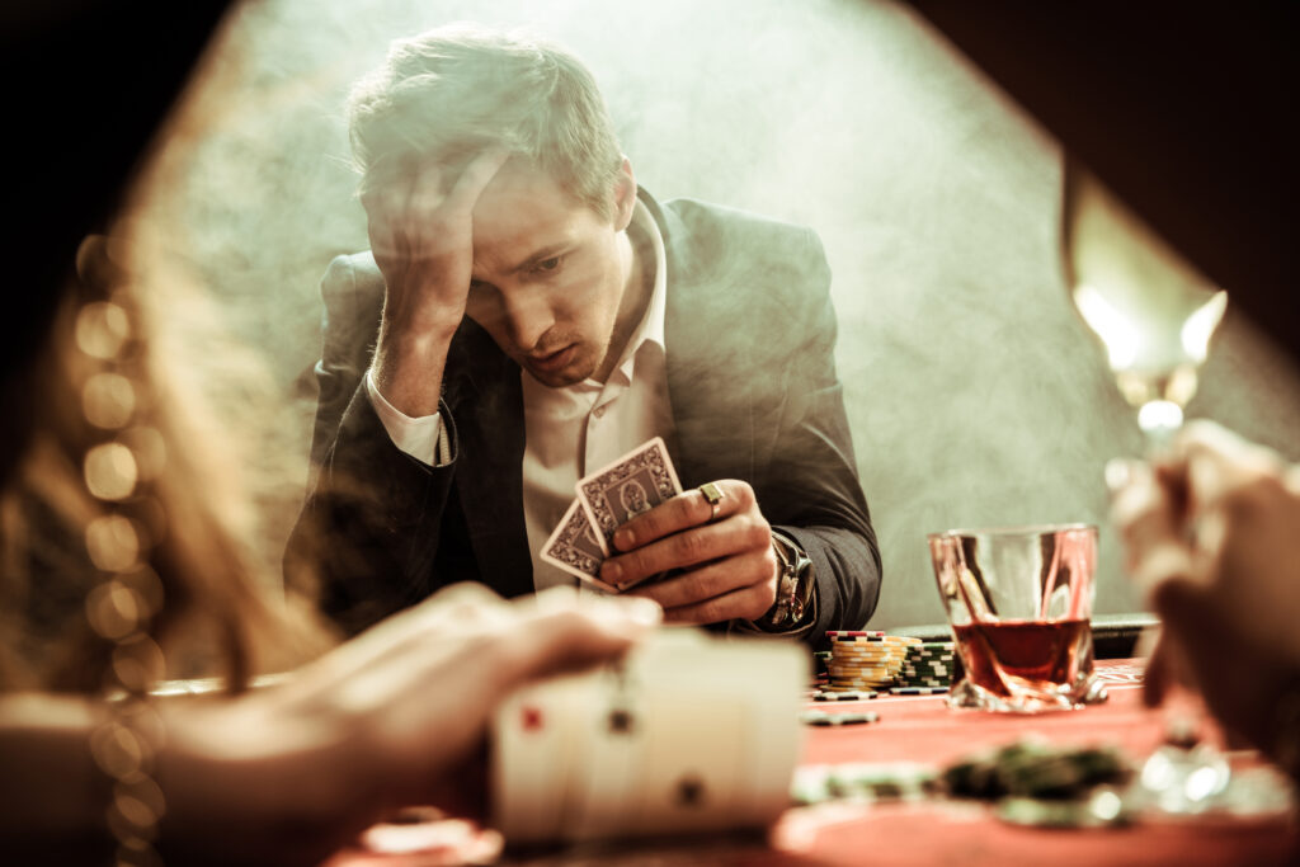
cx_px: 650
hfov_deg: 44.5
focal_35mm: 44
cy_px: 434
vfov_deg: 30.5
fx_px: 1589
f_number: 3.5
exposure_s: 1/160
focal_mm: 44
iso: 100
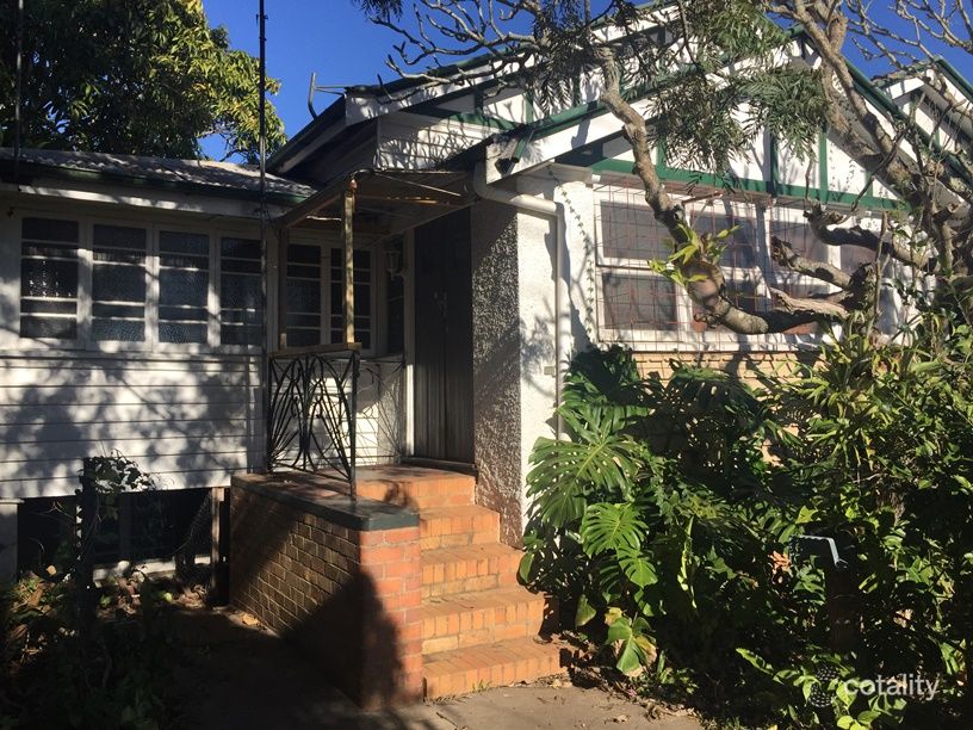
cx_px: 486
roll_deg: +0.3
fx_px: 815
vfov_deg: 48.2
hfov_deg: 61.7
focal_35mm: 29
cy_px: 365
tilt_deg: +1.1
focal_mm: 4.15
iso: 32
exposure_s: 1/2083
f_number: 2.2
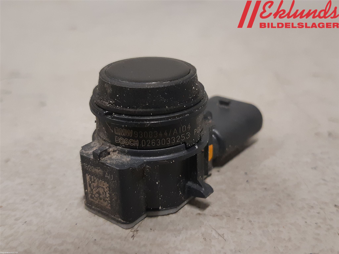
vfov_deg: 53.1
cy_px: 127
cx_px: 170
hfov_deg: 67.3
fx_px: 255
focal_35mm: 26
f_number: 1.7
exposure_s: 1/50
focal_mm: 3.93
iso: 200
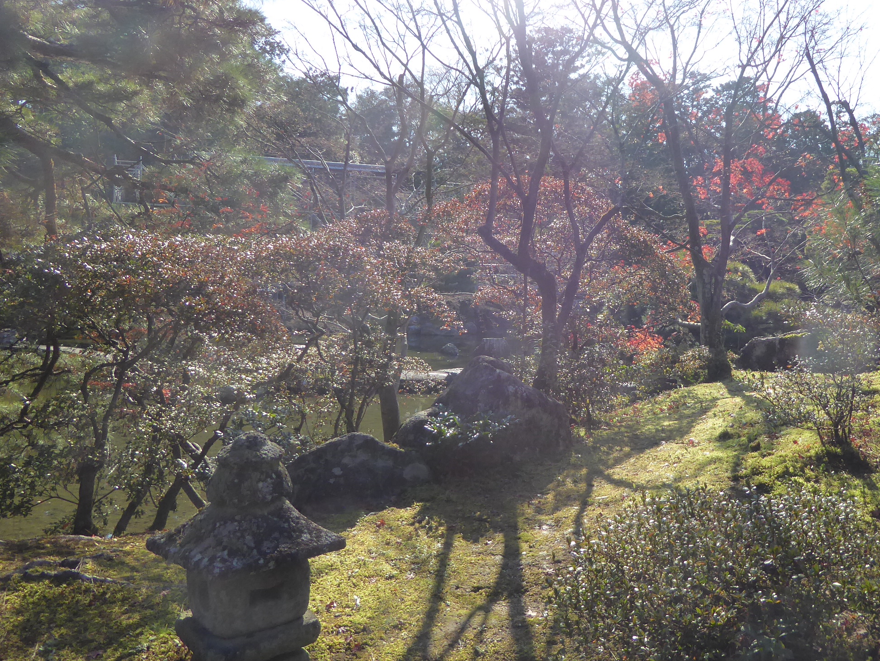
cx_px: 551
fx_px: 839
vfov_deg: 42.7
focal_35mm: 33
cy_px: 258
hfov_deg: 54.7
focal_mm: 4.3
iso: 160
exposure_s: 1/640
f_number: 3.3
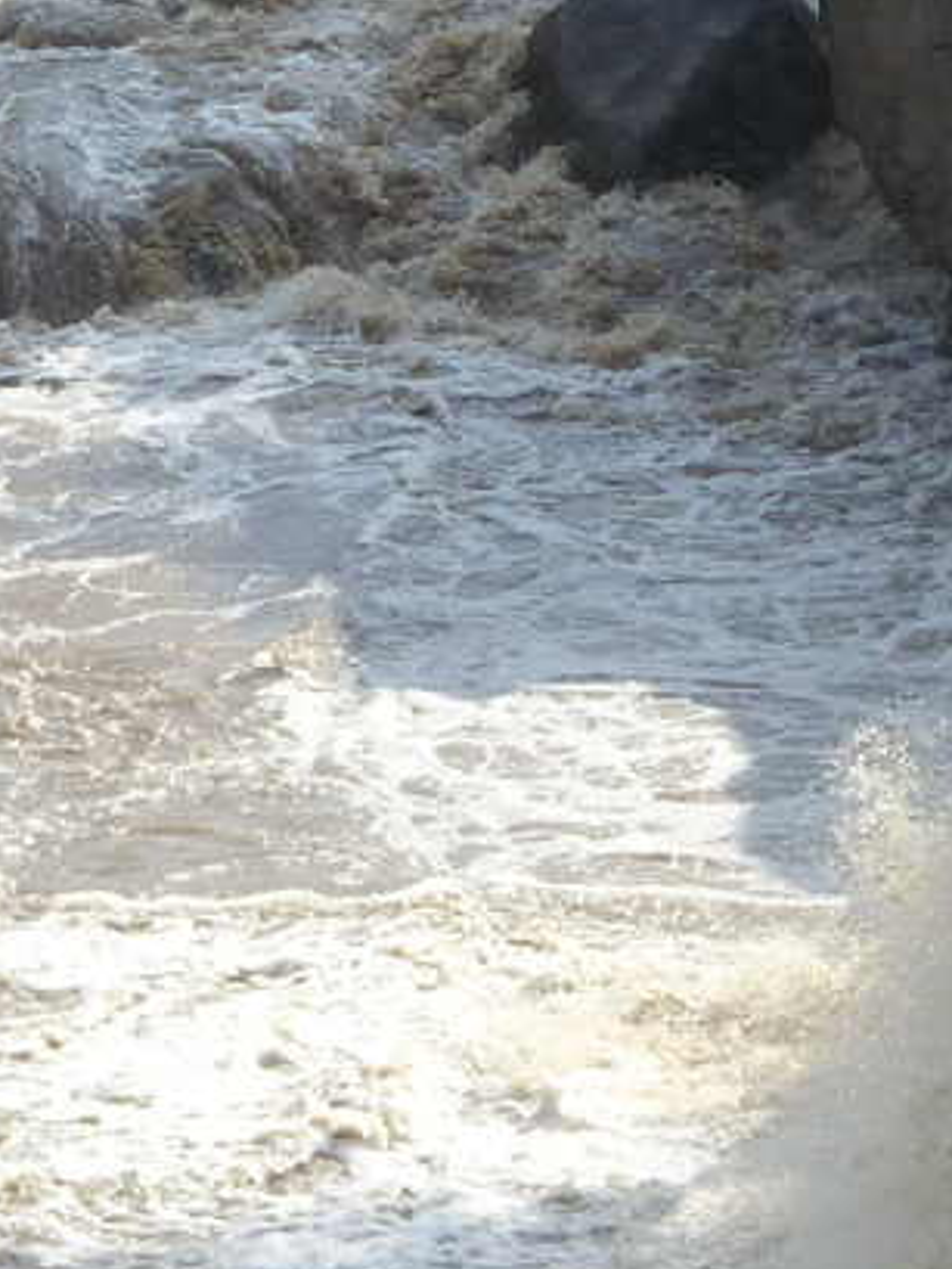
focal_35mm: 203
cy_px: 903
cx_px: 980
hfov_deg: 7.3
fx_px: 7440
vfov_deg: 9.7
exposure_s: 1/500
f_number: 4
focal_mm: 15
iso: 100
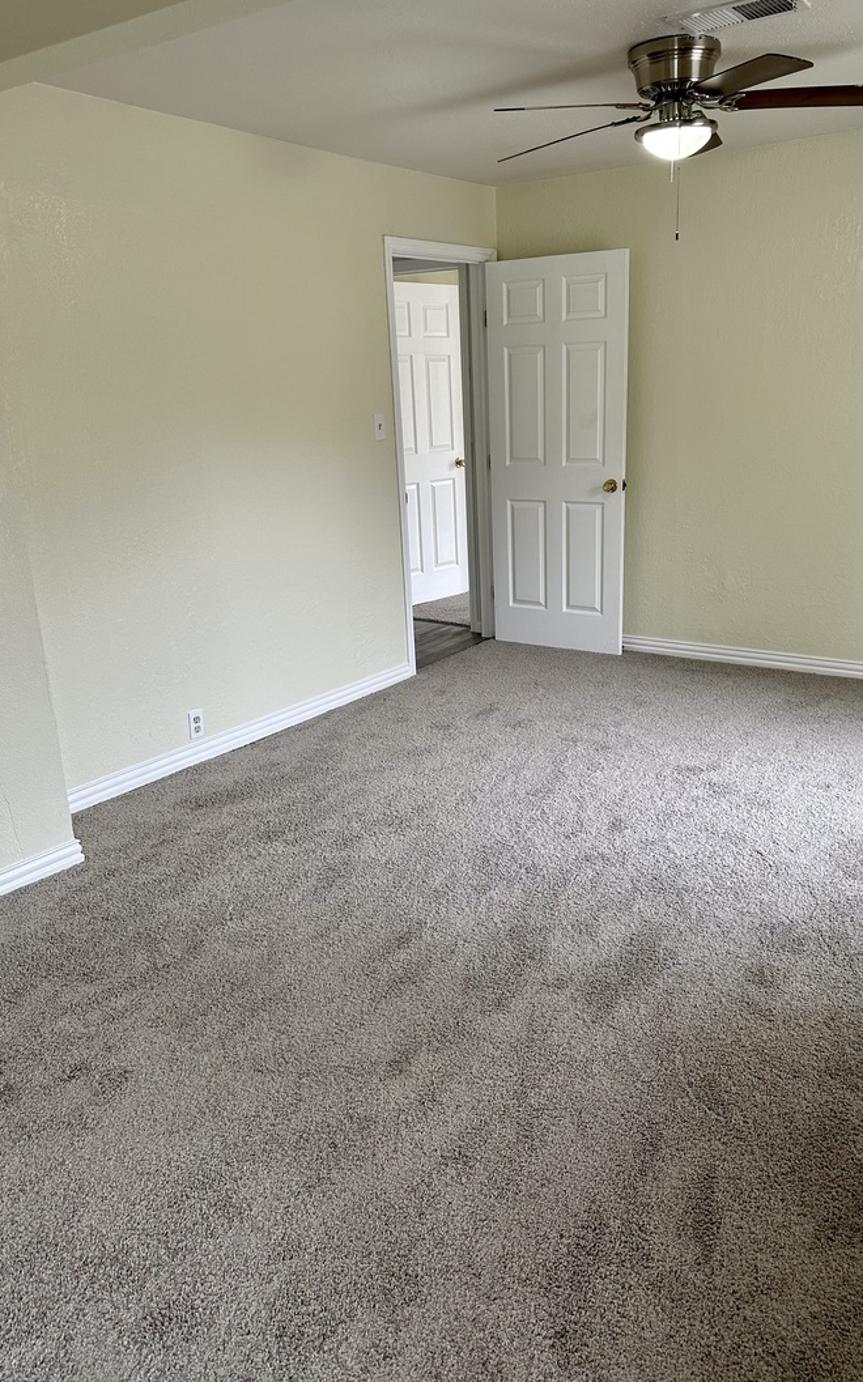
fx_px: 979
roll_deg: +2.1
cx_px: 484
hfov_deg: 47.5
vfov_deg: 70.4
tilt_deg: -17.6
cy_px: 702
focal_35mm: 26
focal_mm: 6.86
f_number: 1.78
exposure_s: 1/60
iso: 125
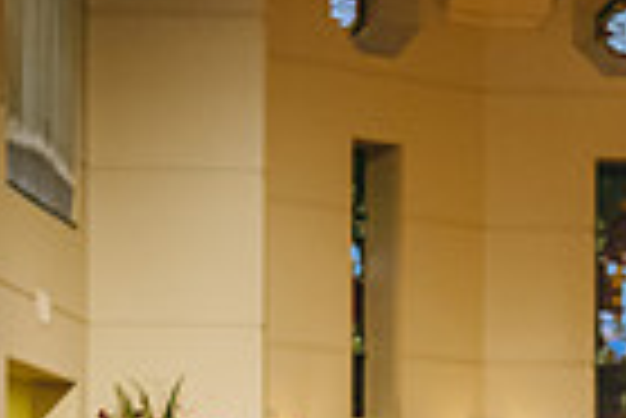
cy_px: 726
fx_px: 3185
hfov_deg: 11.1
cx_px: 644
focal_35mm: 183
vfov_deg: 7.3
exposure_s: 1/160
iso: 1600
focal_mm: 44
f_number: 2.8
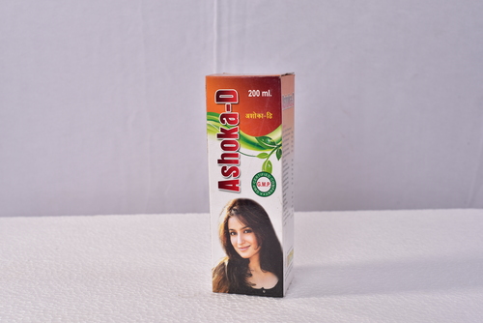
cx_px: 242
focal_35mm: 50
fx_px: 671
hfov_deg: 39.6
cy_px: 162
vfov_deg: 27.0
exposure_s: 1/125
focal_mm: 50
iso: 100
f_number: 9
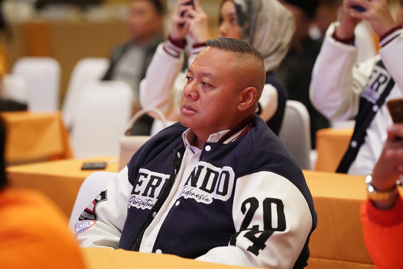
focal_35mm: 200
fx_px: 2239
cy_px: 134
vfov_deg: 6.9
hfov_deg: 10.3
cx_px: 202
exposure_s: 1/320
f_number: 4
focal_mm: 200
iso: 6400
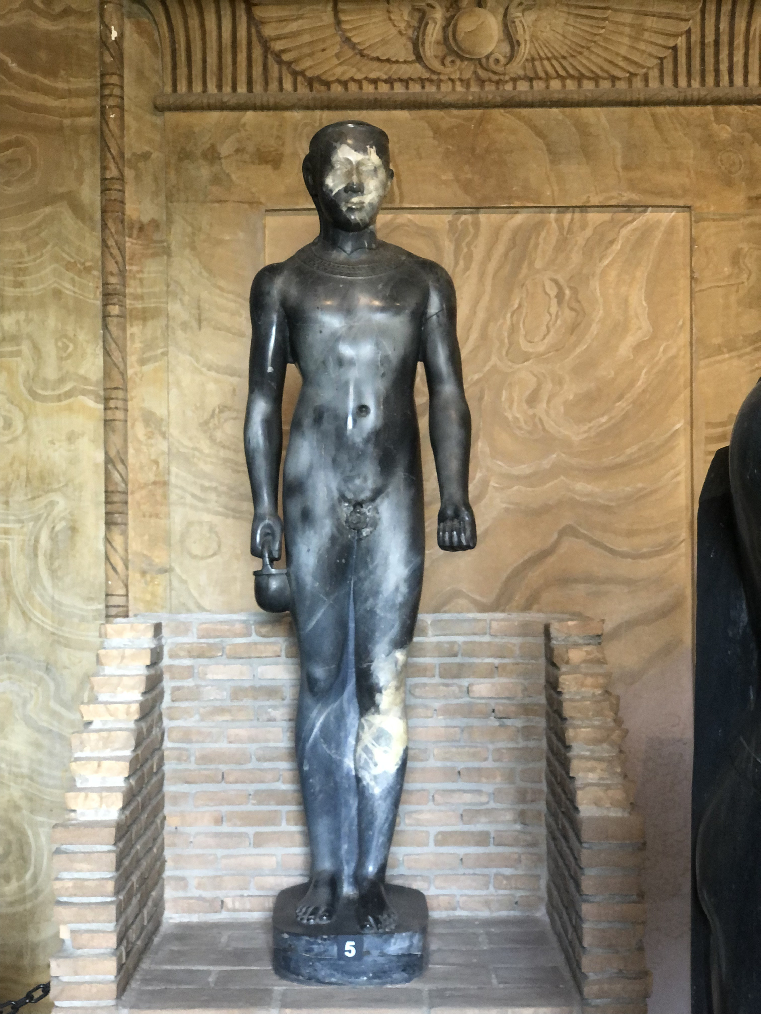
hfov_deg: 28.0
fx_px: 1524
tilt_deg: -0.8
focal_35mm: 52
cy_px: 507
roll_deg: +0.8
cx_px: 380
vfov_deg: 36.8
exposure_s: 1/15
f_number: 2.4
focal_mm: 6
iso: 160
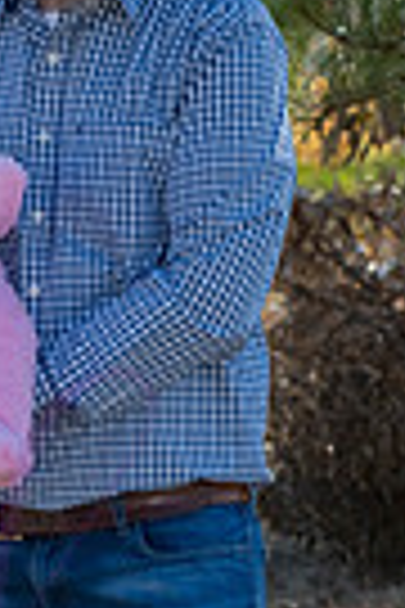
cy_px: 437
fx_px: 4488
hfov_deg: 5.1
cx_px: -108
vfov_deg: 7.7
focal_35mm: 266
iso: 400
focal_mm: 80
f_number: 6.3
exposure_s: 1/500
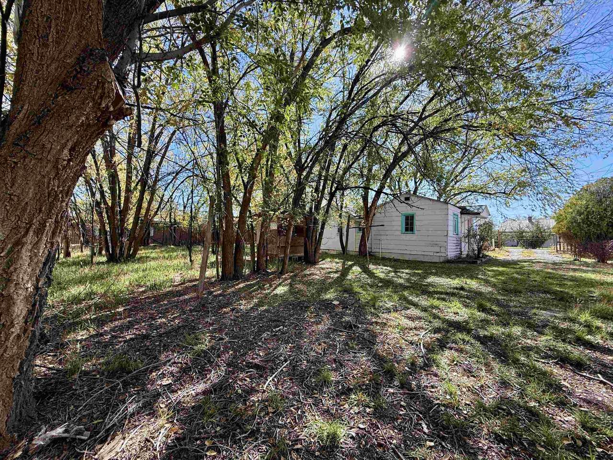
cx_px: 306
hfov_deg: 102.1
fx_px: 248
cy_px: 230
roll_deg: -1.1
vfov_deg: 85.7
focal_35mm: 14
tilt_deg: +2.7
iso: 64
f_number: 2.2
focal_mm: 2.22
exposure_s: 1/421
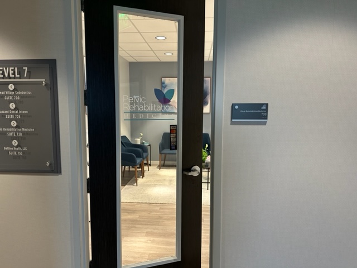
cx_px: 178
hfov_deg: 71.6
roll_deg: -0.1
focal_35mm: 24
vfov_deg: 56.8
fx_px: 248
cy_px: 134
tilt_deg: -4.8
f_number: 1.78
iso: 200
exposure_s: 1/60
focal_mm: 6.86
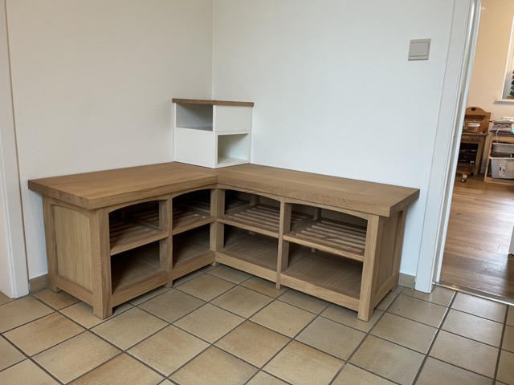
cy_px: 192
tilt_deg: -13.6
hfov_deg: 67.3
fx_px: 386
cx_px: 257
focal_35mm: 26
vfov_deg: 53.1
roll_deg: -2.6
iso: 100
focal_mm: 5.1
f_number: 1.6
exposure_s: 1/50
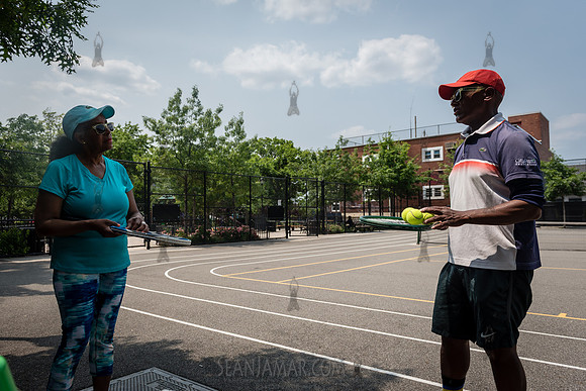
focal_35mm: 25
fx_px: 414
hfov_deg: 70.5
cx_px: 283
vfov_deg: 50.5
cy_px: 196
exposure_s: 1/1600
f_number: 4.5
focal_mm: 24
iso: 200
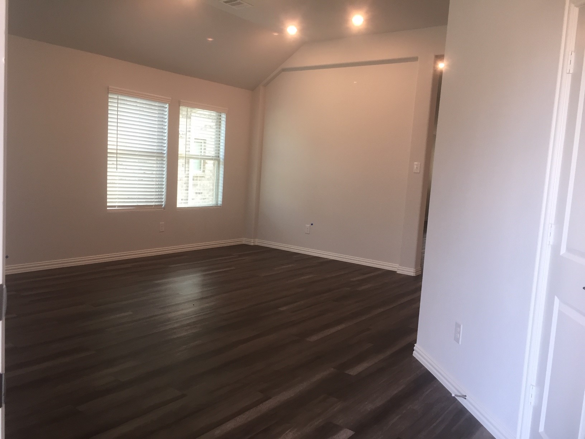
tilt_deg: -7.2
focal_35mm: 29
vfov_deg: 48.2
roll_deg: -4.0
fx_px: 490
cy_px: 220
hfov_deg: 61.7
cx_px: 292
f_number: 2.2
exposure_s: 1/40
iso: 40
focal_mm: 4.15
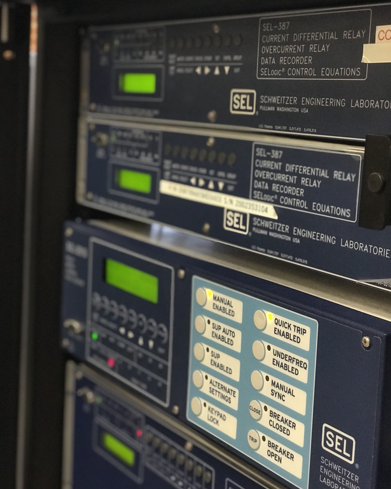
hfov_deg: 25.4
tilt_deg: -8.4
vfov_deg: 31.4
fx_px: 868
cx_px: 197
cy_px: 233
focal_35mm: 60
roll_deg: -3.7
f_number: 2.8
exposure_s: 1/60
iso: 800
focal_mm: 6.6
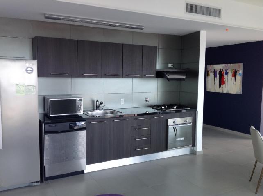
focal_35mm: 35
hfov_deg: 52.7
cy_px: 98
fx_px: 266
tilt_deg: -0.9
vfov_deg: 40.6
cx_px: 132
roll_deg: -0.2
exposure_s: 1/60
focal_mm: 4.28
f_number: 2.4
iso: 50
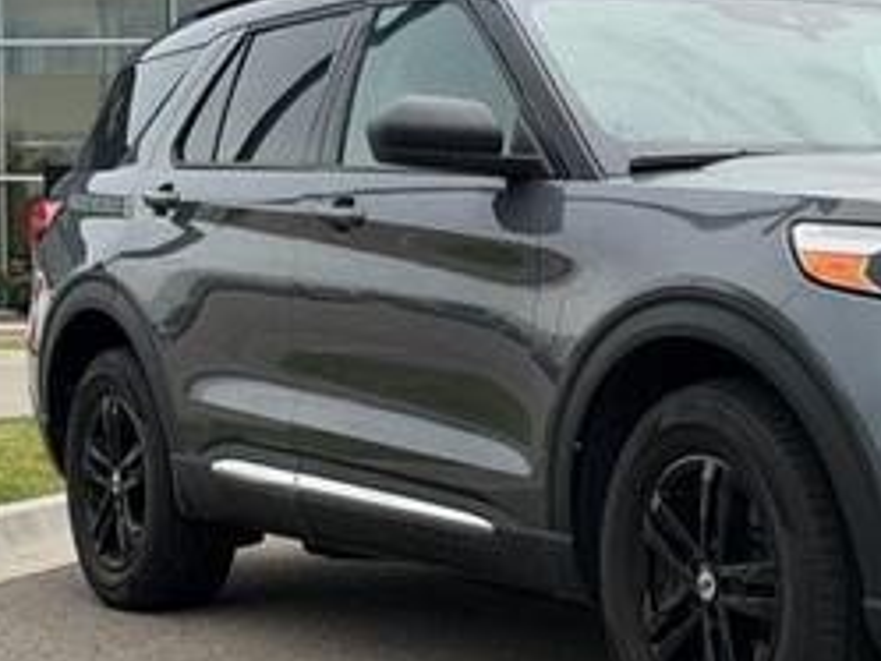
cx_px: 817
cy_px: 403
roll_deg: +0.3
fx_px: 2470
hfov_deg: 19.8
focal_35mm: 97
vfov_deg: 15.2
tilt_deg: -4.0
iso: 64
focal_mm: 6.76
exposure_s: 1/1456
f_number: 1.78
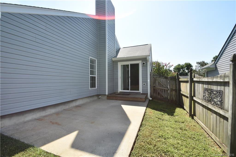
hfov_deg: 100.4
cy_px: 78
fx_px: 98
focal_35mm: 15
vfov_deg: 77.3
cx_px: 118
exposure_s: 1/250
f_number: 7.1
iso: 100
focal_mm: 10
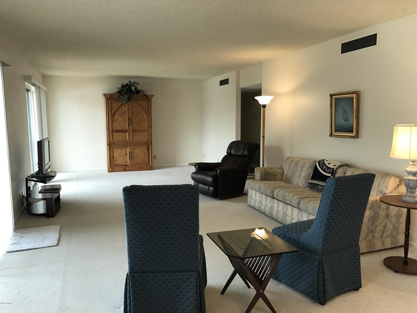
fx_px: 337
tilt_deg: -7.4
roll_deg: +0.3
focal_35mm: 28
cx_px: 208
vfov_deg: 49.7
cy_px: 156
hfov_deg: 63.4
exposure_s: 1/30
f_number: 1.8
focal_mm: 3.99
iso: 25
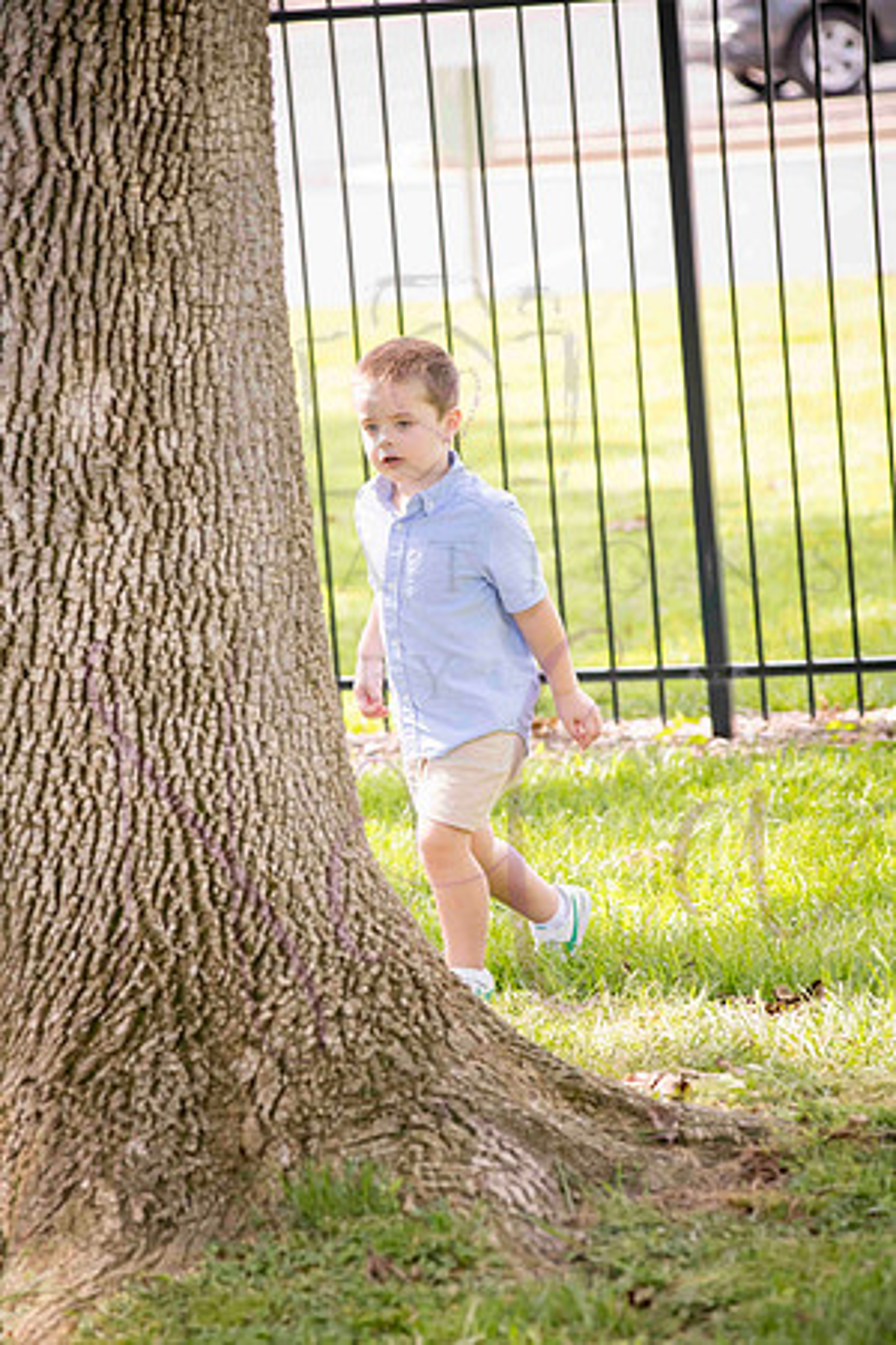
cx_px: 448
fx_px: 5786
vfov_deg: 13.2
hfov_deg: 8.9
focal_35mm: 155
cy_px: 672
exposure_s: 1/320
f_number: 5.6
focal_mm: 155
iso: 400
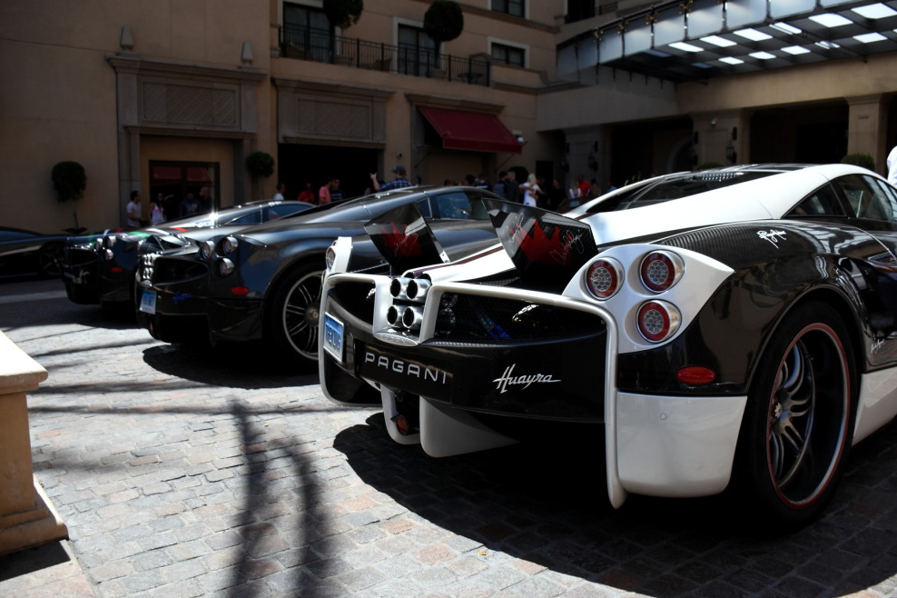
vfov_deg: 46.4
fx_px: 697
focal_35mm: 28
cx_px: 455
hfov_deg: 65.5
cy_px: 294
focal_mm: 18
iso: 900
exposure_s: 1/8000
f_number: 3.5
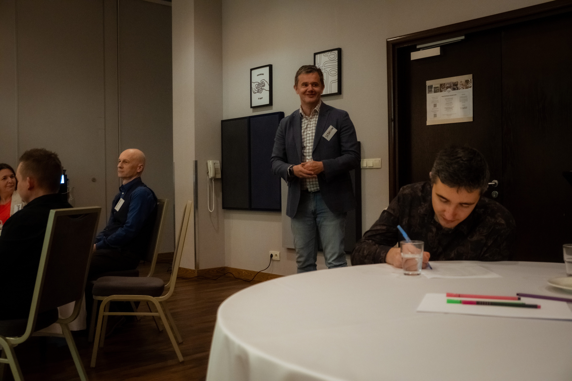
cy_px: 190
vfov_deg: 35.1
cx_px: 286
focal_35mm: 38
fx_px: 604
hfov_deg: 50.7
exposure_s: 1/30
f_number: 3.6
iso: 3200
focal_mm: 25.4
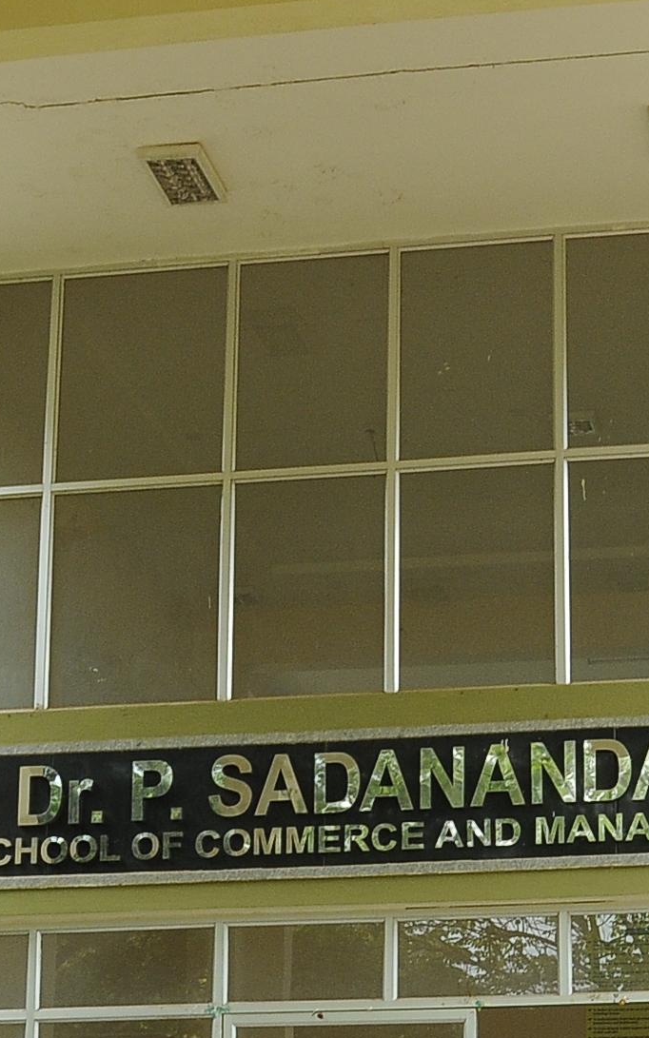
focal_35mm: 81
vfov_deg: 24.9
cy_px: 887
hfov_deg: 16.0
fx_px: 2292
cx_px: 519
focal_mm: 18
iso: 500
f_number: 9
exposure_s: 1/125
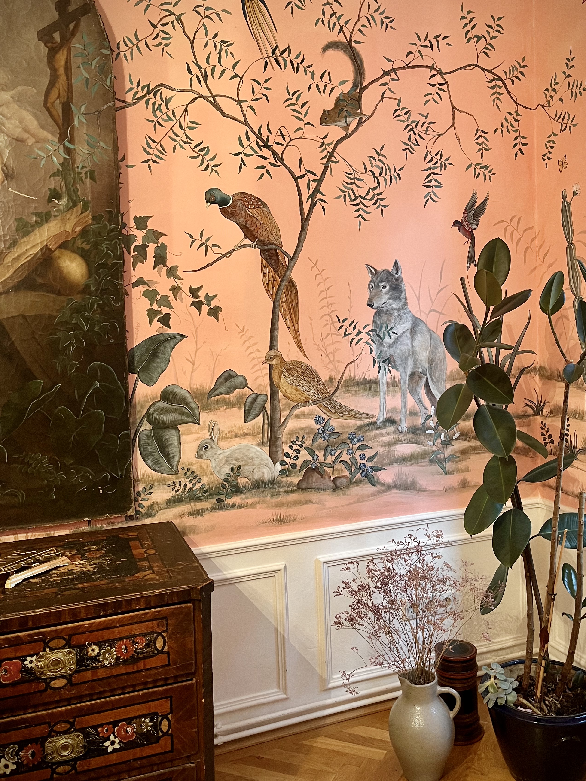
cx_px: 341
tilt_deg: -3.1
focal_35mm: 31
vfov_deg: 58.3
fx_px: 700
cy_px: 377
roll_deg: +2.5
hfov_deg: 45.3
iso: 250
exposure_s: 1/50
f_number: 1.6
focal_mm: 5.1
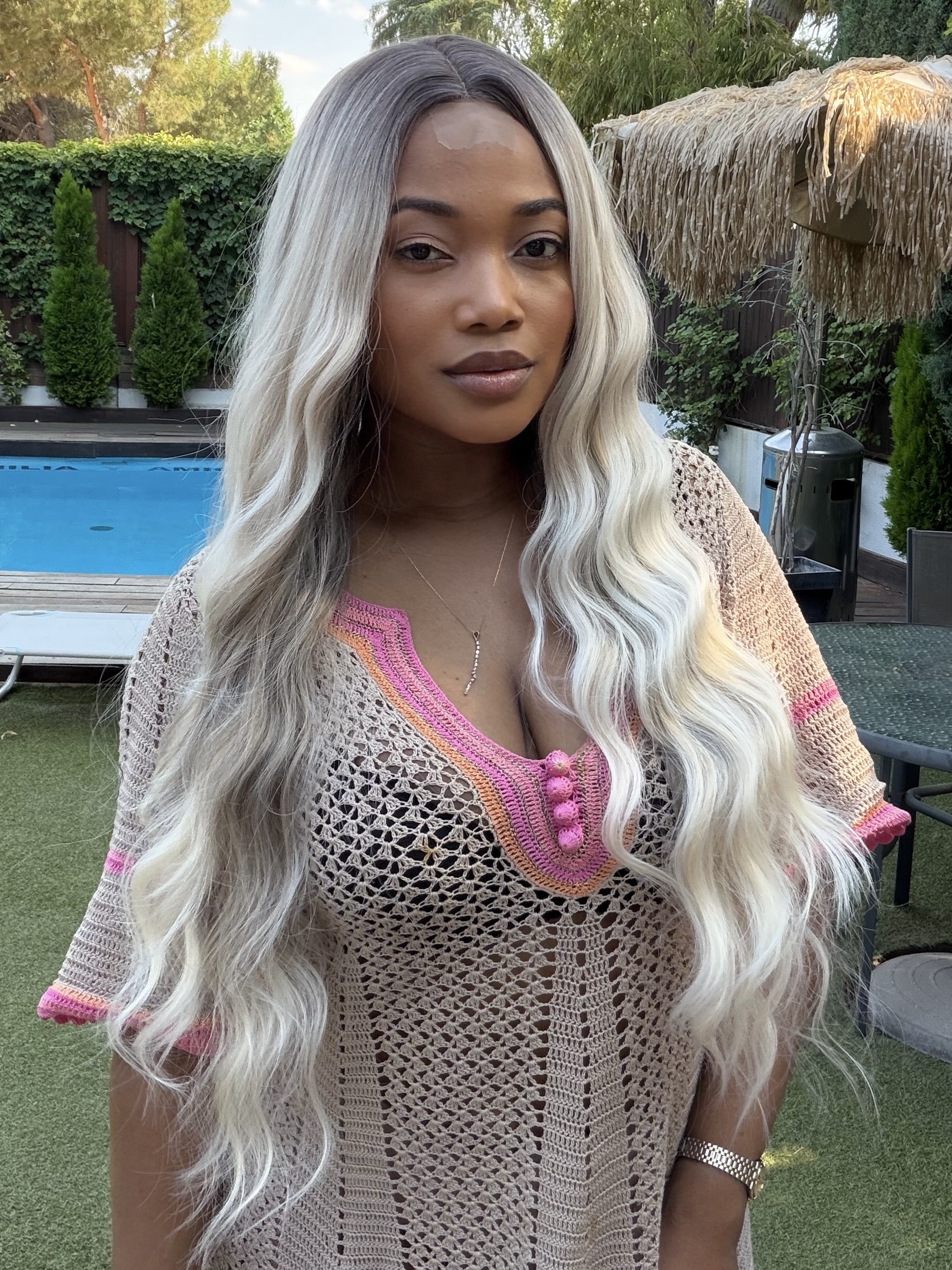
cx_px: 476
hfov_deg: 46.8
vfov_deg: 60.0
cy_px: 635
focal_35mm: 30
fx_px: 1100
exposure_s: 1/221
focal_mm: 2.71
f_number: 1.9
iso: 80
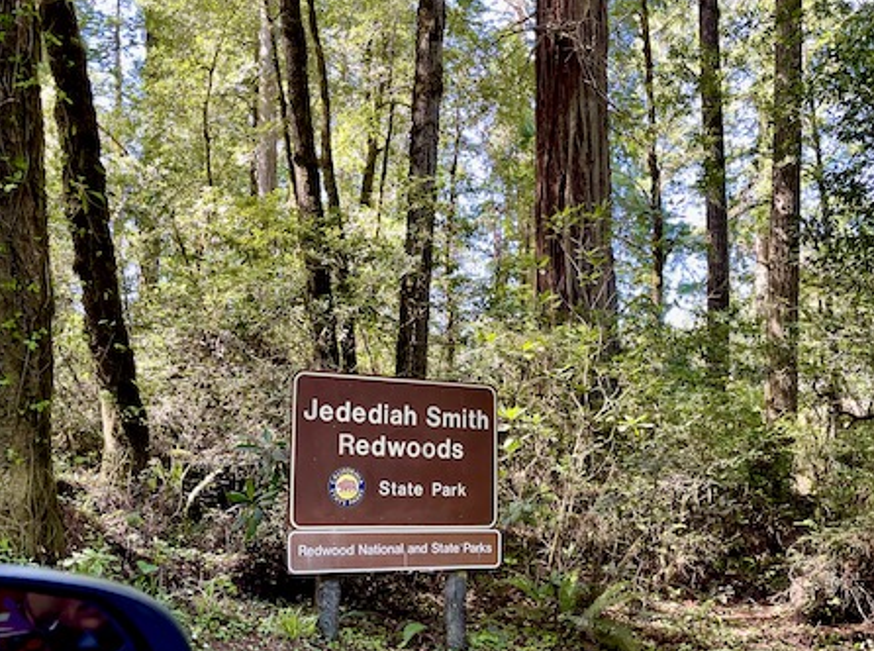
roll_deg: -1.1
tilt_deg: +3.1
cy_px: 391
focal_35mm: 35
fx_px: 881
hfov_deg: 52.7
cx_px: 404
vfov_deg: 40.3
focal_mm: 5.1
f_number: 1.6
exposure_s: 1/111
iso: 125
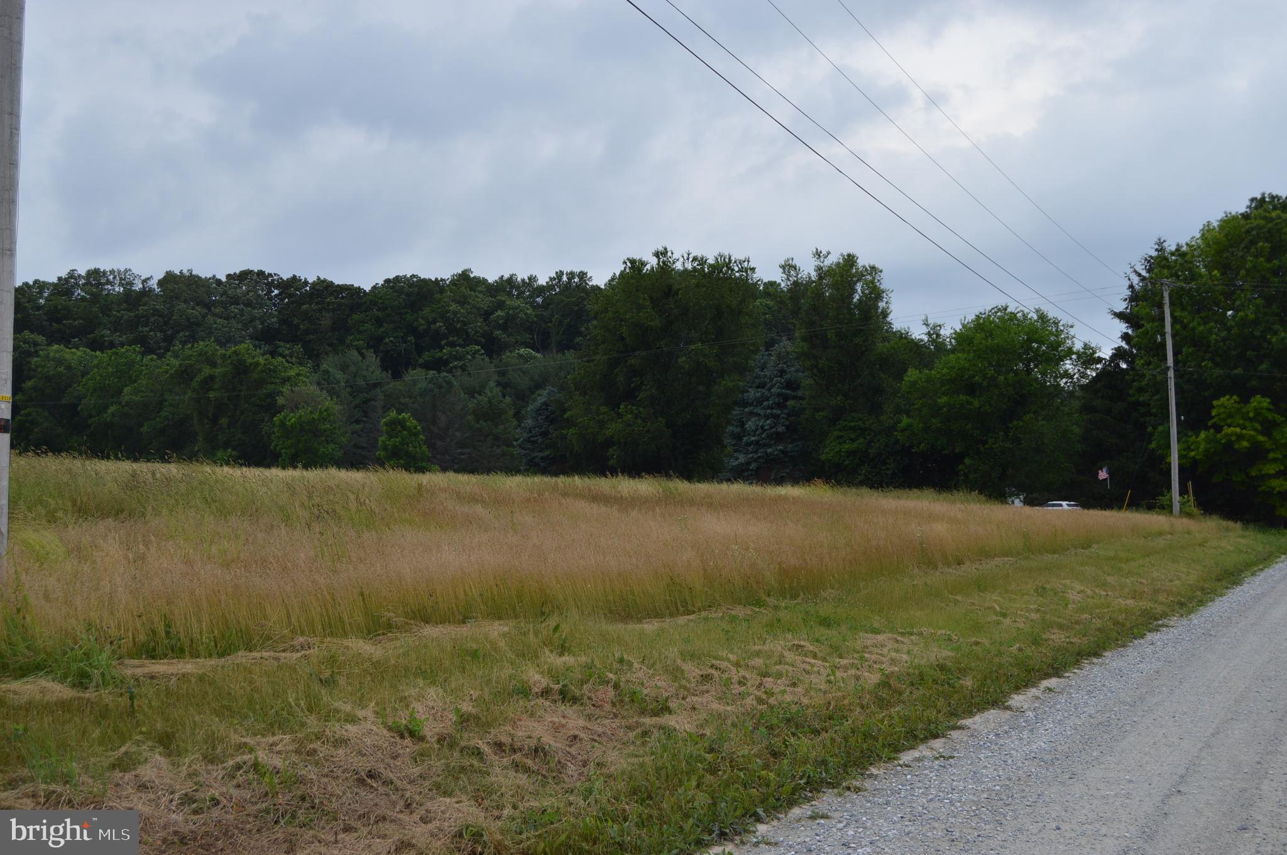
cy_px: 428
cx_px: 644
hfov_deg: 49.6
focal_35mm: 39
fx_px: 1393
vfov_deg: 34.1
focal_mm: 26
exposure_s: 1/800
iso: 400
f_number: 5.6
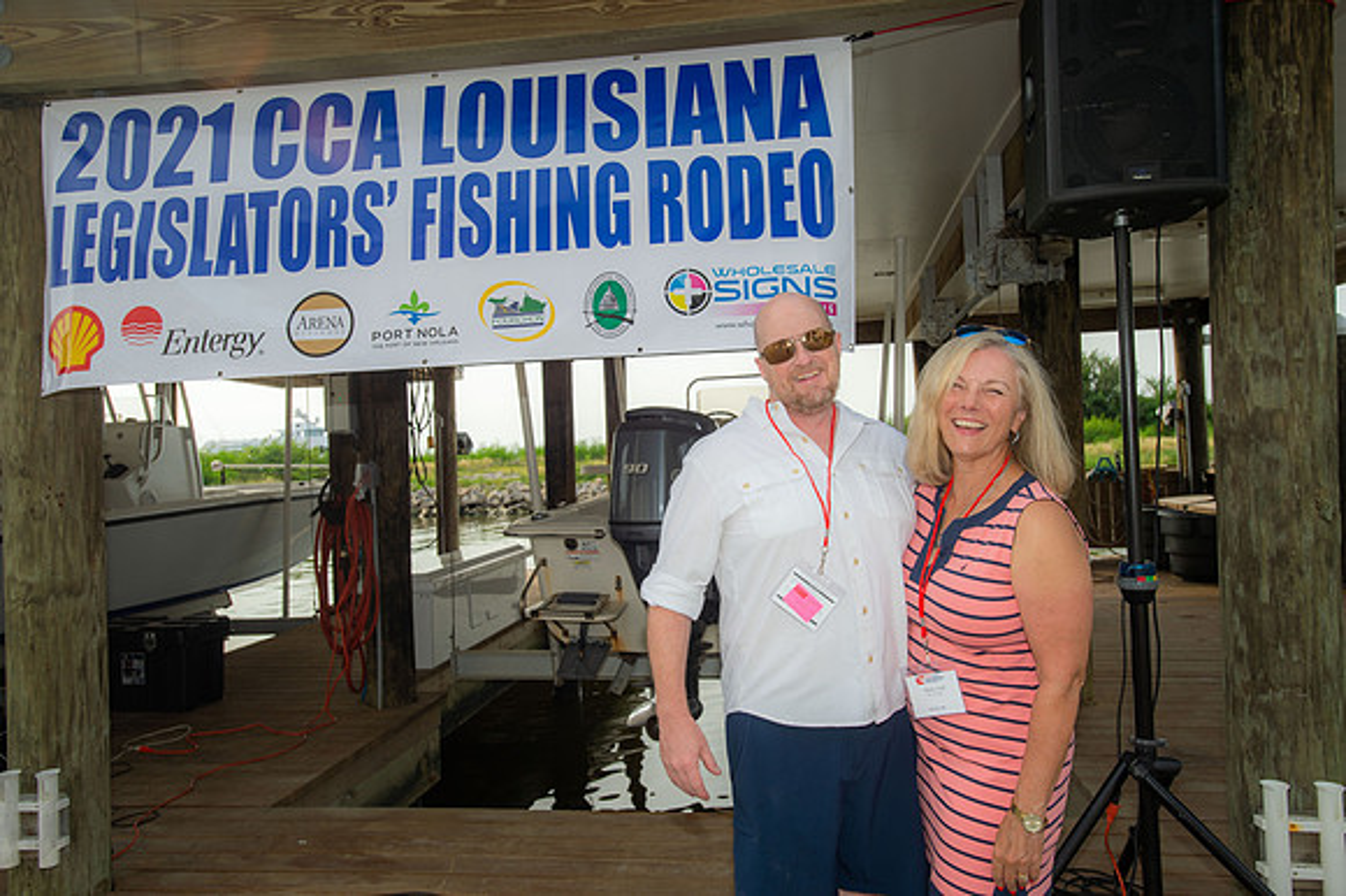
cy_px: 448
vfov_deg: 49.5
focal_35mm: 26
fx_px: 972
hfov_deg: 69.4
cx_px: 673
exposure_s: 1/200
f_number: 7.1
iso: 125
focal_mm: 26
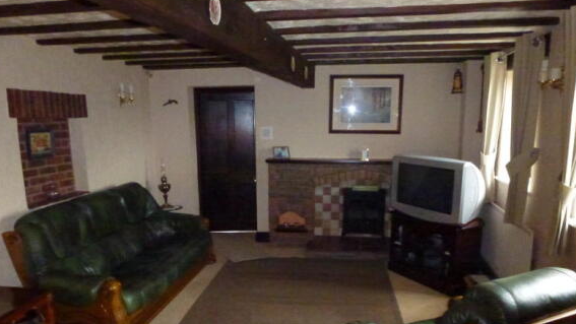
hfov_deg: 67.9
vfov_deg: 41.0
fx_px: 428
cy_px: 215
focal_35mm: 28
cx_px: 286
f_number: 3.3
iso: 1600
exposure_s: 1/60
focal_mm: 4.3
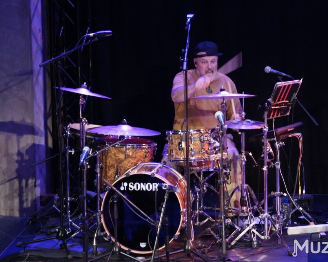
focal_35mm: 169
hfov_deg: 11.4
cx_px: 176
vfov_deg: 9.1
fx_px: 1641
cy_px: 129
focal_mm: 98
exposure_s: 1/40
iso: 5000
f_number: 4.5
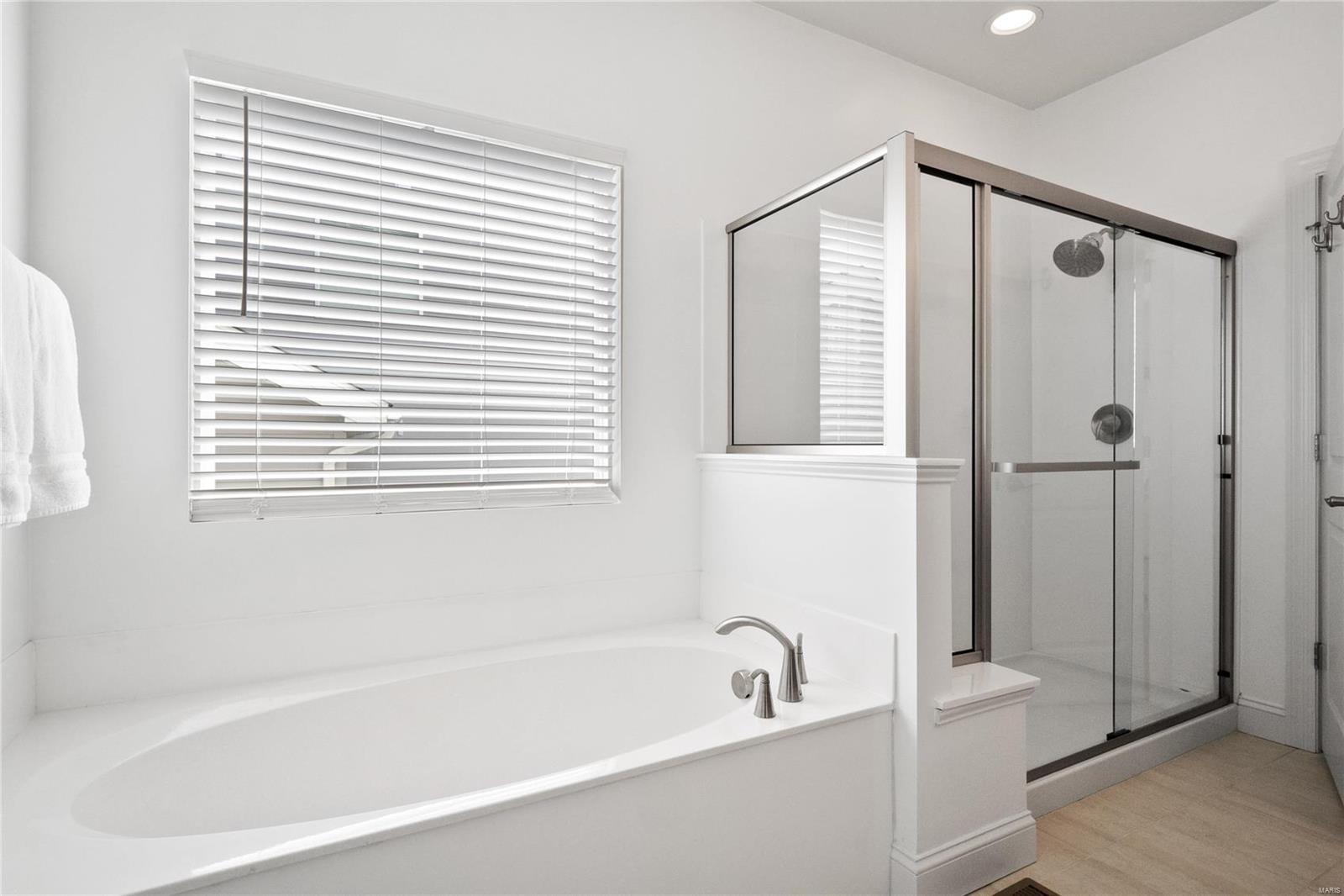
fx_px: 672
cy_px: 448
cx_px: 672
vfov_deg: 67.4
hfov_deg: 90.0
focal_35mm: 18
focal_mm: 9
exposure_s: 1/100
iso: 400
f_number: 8
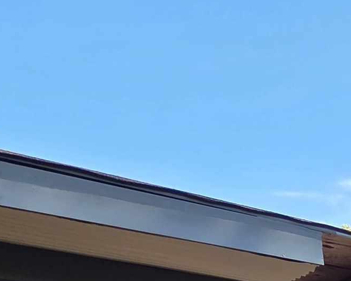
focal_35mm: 59
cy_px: 567
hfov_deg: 22.7
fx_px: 613
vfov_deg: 17.7
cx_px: 588
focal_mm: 2.2
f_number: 2.2
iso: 50
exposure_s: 1/497
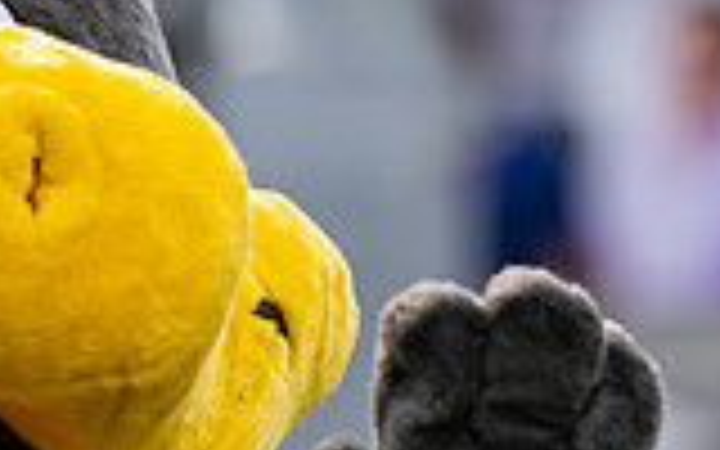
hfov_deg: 3.2
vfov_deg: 2.0
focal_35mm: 662
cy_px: 283
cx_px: 120
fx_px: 12990
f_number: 2
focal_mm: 135
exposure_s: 1/5000
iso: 200
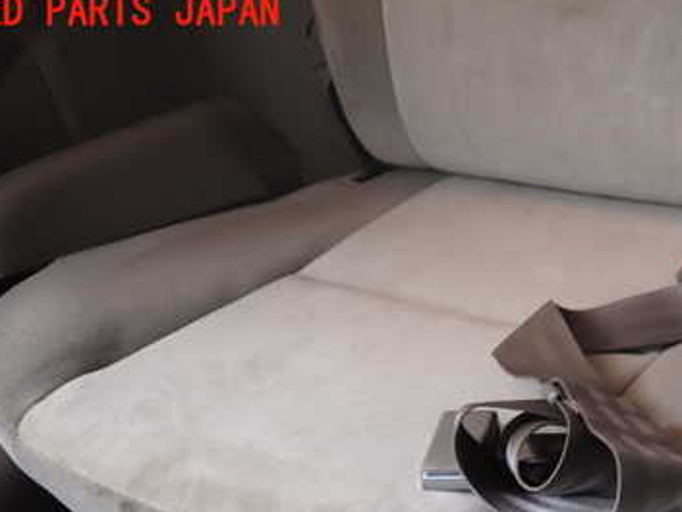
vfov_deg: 27.9
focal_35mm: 51
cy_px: 423
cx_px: 508
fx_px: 1005
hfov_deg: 36.6
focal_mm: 5.4
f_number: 2.3
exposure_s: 1/60
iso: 160
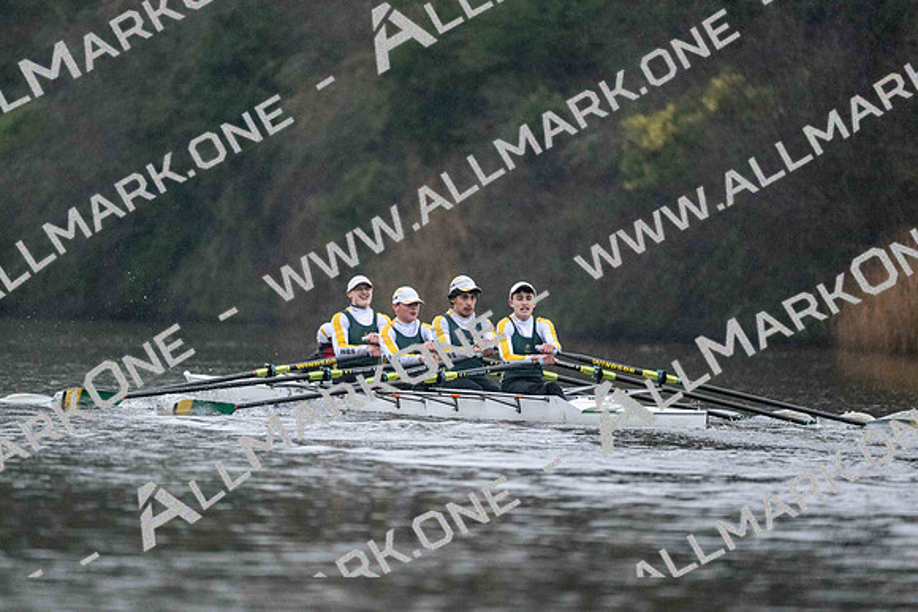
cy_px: 306
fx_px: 10202
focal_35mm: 400
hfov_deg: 5.2
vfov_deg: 3.4
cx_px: 459
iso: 9000
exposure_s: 1/1600
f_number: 4.5
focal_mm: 400
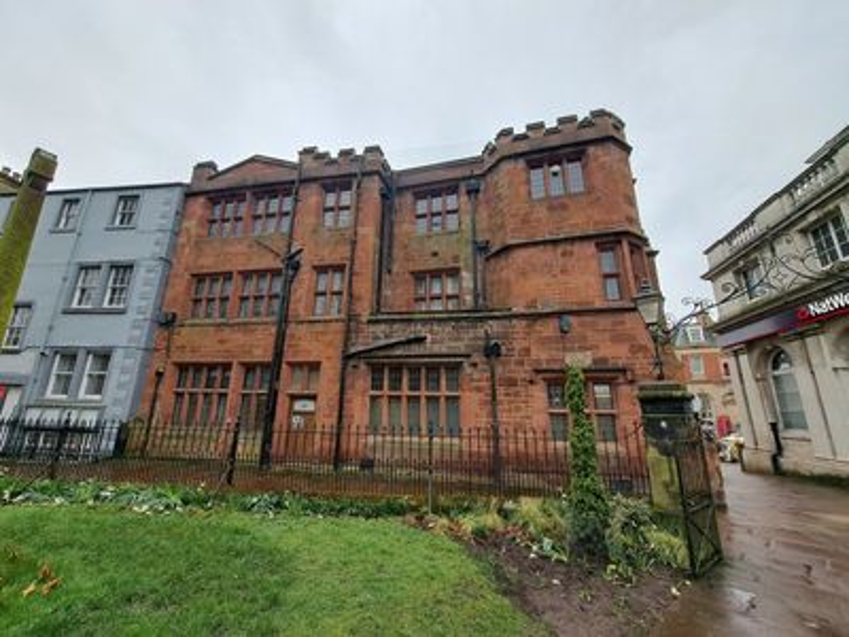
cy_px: 318
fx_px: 319
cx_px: 424
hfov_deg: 106.2
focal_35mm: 13
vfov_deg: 89.9
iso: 50
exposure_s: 1/294
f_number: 2.2
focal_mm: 1.74
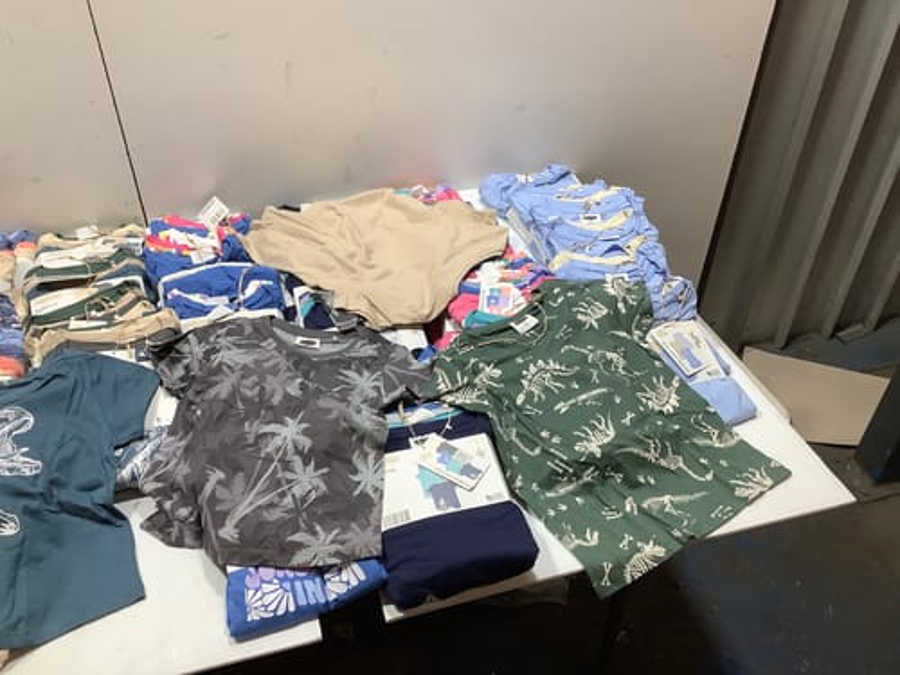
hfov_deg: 58.4
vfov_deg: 45.4
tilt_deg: -40.3
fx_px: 806
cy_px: 338
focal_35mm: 31
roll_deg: +2.6
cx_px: 450
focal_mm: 3.3
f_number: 2.4
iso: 100
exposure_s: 1/100
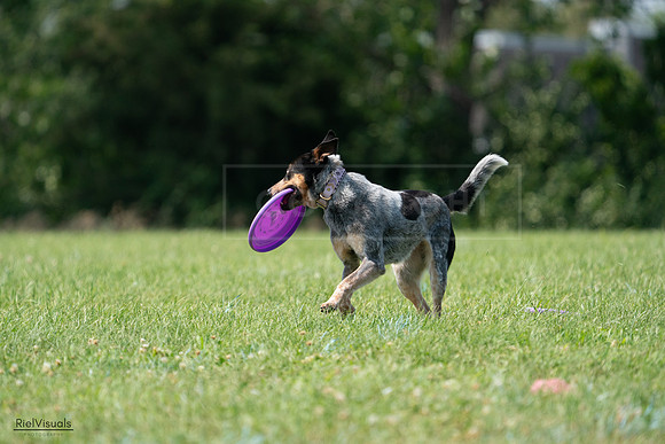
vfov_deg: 3.5
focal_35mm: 388
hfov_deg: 5.3
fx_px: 7169
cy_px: 222
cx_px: 332
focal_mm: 388
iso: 1250
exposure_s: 1/4000
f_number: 6.3
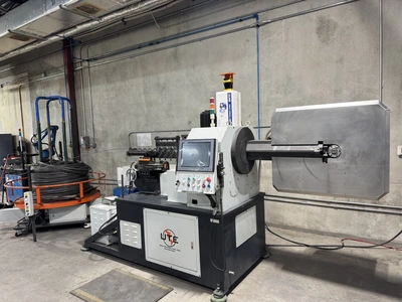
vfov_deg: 56.8
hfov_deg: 71.6
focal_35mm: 24
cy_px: 151
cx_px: 201
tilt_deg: -5.1
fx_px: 279
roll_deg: +2.6
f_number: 1.78
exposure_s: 1/60
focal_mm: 6.76
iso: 160
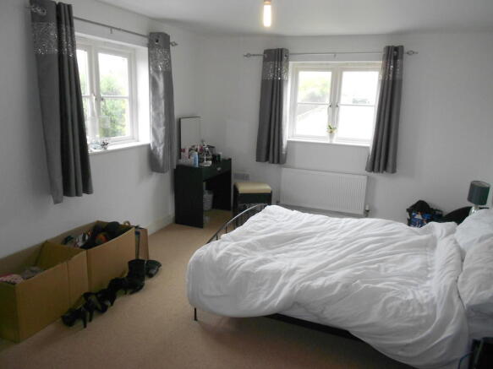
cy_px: 184
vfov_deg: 53.0
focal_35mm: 26
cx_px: 246
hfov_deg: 67.3
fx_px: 370
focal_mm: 4.6
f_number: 3.2
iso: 320
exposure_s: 1/30
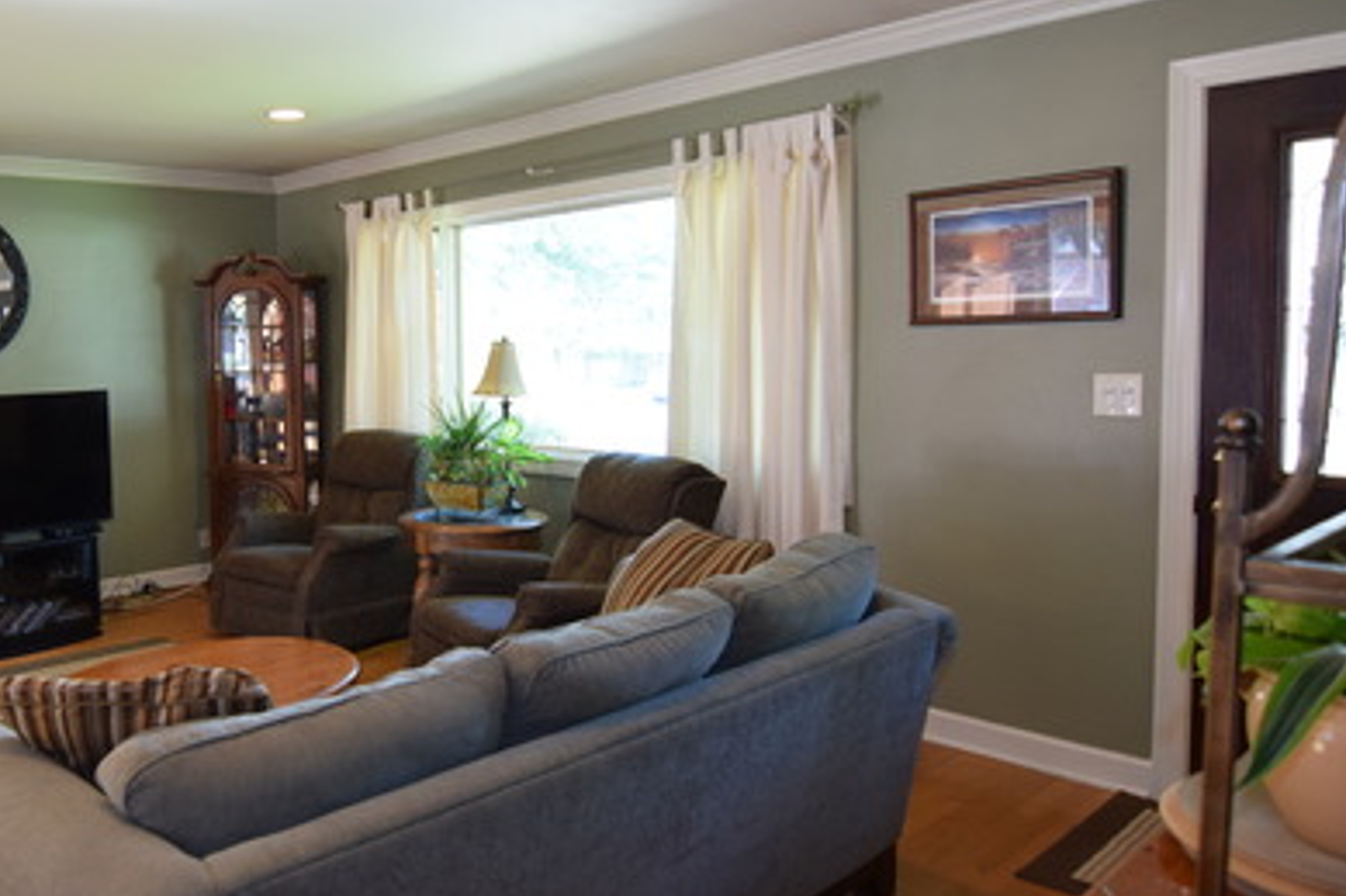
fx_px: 1062
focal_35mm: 28
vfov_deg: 45.7
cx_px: 360
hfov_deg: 61.6
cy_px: 427
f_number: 3.5
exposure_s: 1/60
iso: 800
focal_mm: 11.5
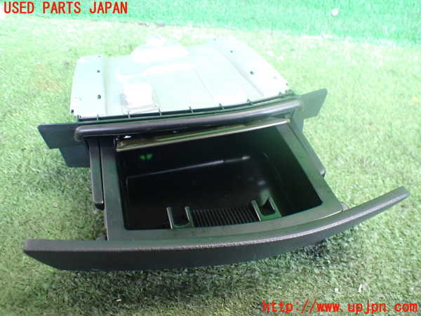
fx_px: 365
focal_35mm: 30
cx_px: 210
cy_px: 158
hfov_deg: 60.0
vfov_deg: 46.8
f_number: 2.3
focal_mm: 5.4
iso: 800
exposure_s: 1/30
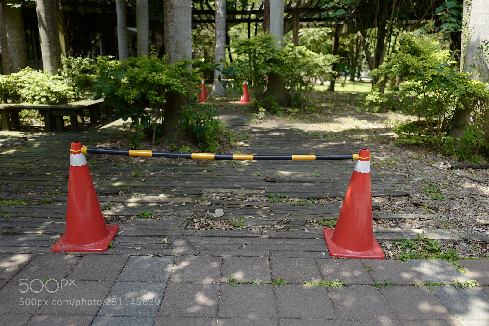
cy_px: 163
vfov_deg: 46.4
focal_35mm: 28
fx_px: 380
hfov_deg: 65.5
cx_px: 244
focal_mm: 28
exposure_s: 1/800
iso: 100
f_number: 2
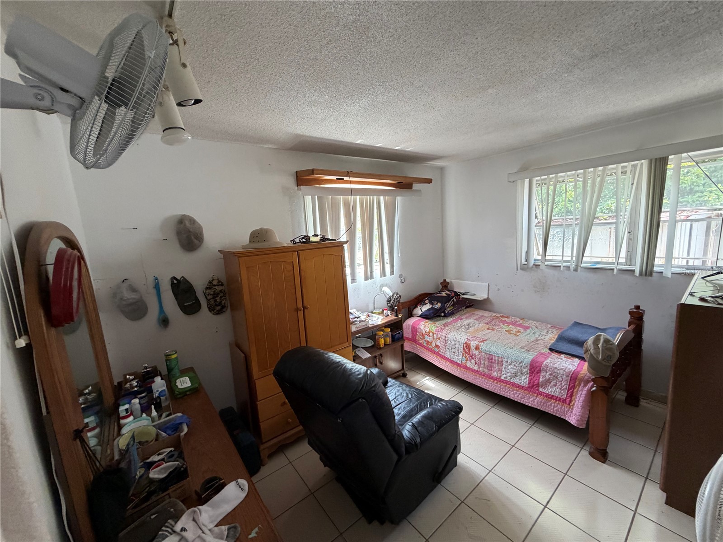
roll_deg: +4.6
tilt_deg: -8.2
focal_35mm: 14
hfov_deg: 102.1
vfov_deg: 85.7
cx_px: 362
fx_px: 292
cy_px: 271
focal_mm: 2.22
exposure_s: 1/104
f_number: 2.2
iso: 320
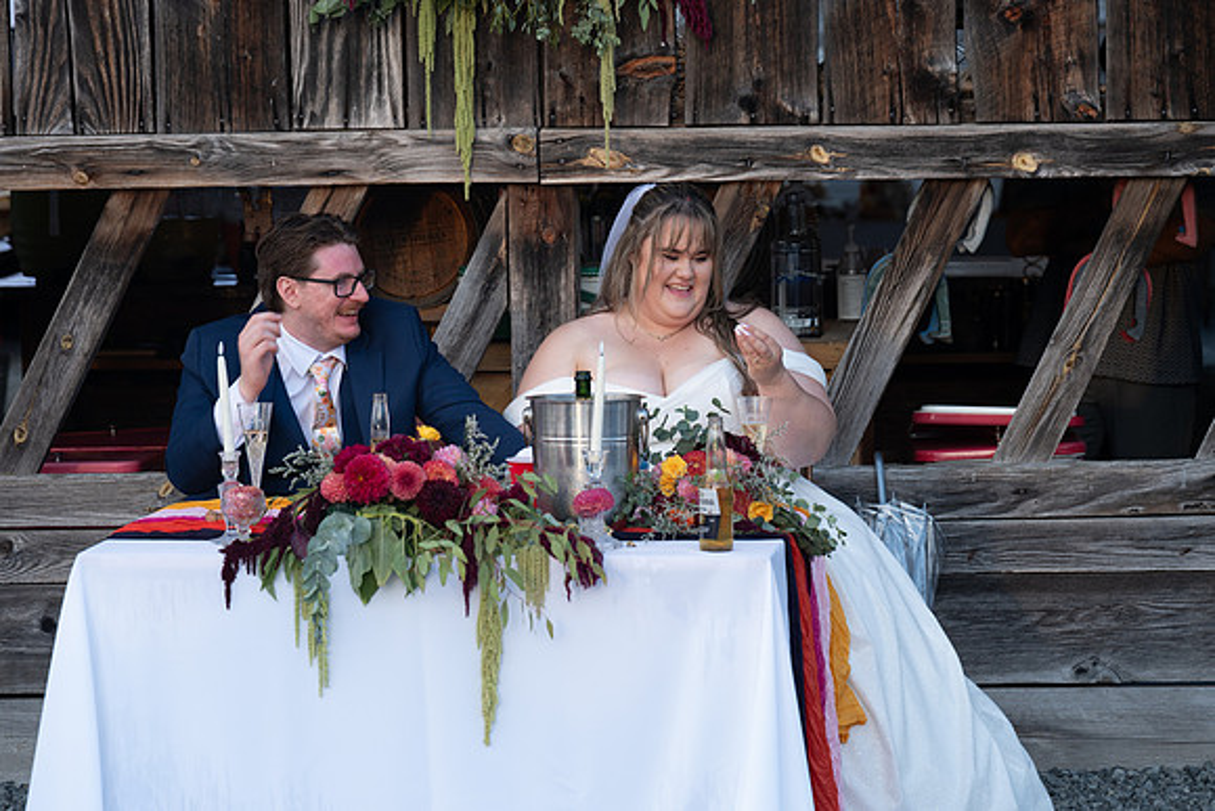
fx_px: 5063
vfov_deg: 9.2
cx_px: 608
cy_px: 406
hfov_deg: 13.7
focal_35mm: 150
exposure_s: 1/125
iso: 320
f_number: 5.6
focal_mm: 150
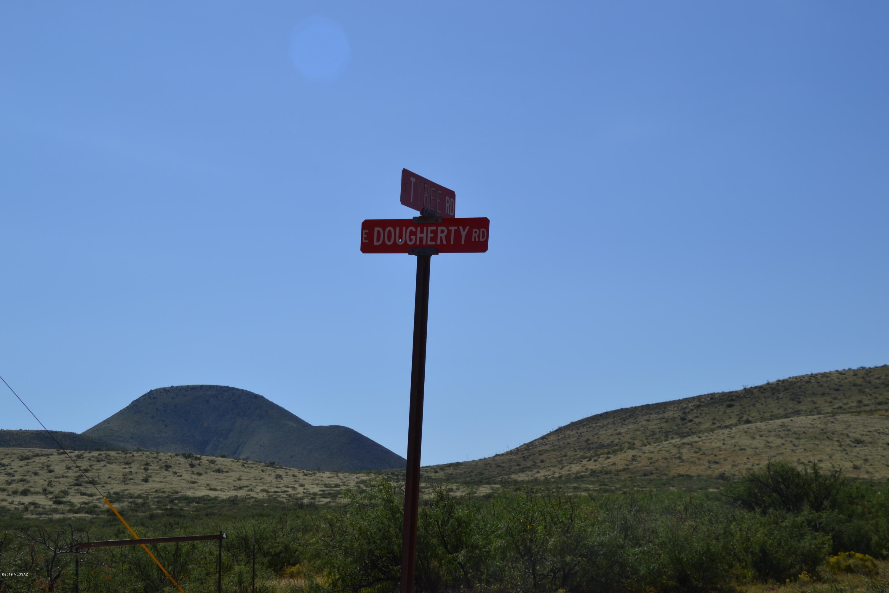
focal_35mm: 60
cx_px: 444
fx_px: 1482
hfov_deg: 33.4
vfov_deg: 22.6
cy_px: 296
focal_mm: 40
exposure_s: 1/400
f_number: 10
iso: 100
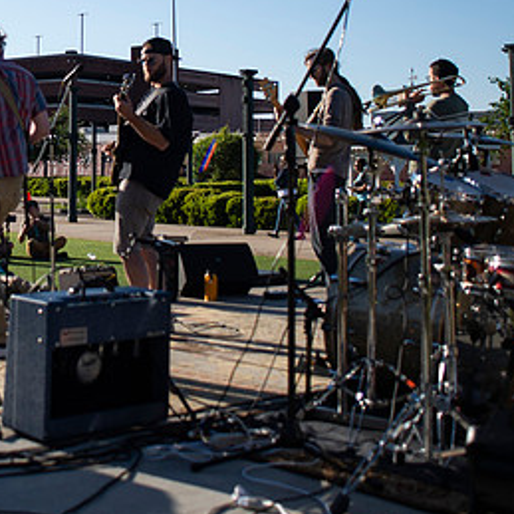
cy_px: 85
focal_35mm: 63
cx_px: 4
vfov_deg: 26.7
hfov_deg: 25.9
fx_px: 1058
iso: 100
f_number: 2.8
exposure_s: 1/2000
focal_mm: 24
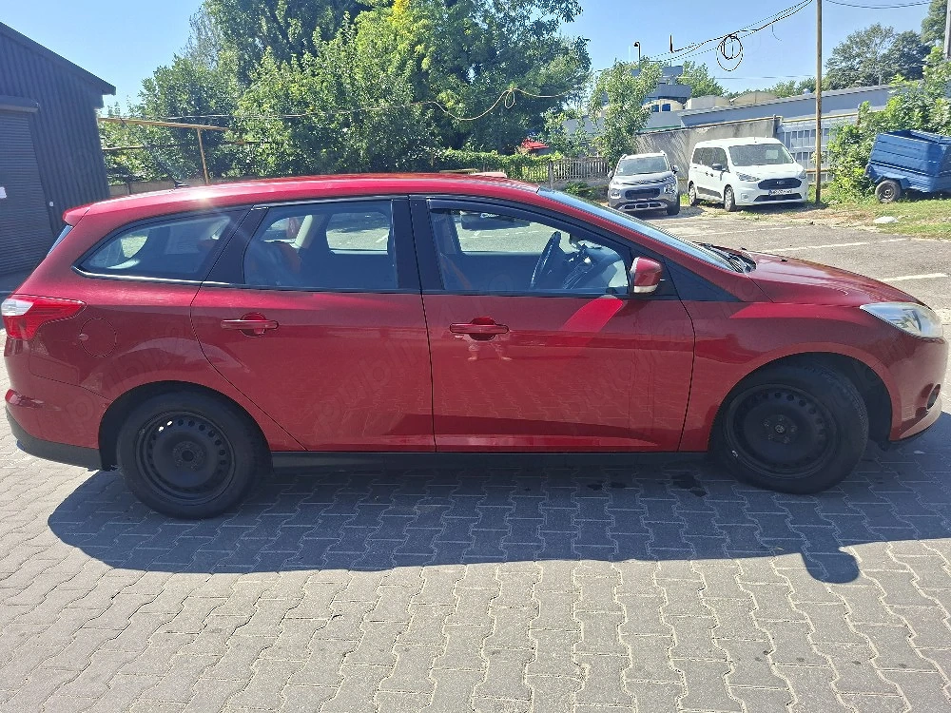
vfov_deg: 58.9
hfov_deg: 73.9
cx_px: 476
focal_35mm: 23
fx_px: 632
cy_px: 356
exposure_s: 1/1111
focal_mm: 5.54
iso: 50
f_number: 1.8
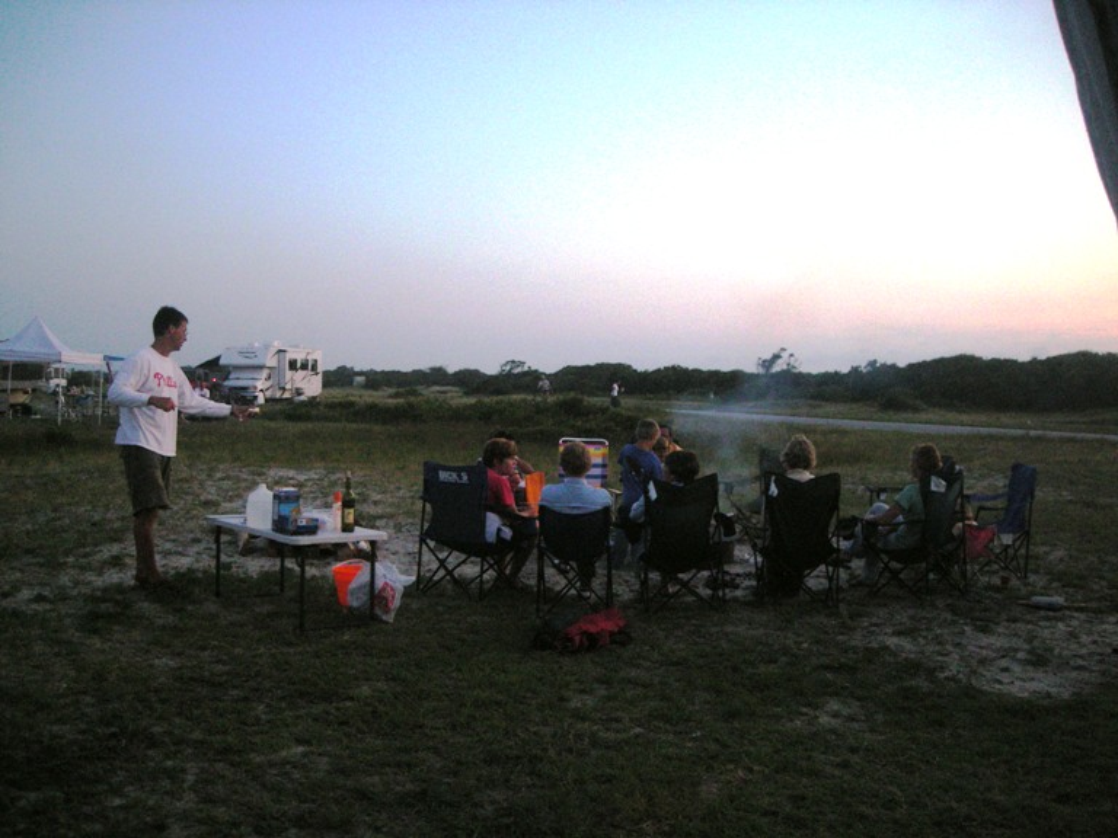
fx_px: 1130
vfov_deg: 40.7
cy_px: 419
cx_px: 559
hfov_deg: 52.6
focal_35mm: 35
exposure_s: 1/74.7
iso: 228
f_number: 2.8
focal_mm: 5.7
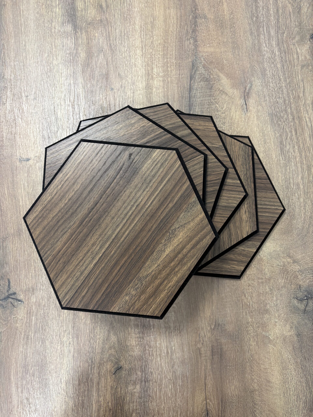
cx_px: 156
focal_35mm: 26
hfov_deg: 53.1
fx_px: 313
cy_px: 208
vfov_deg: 67.3
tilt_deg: -84.5
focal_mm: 5.96
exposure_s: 1/50
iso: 100
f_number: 1.6
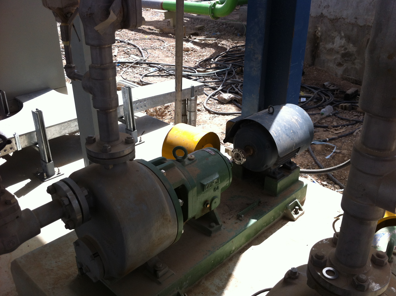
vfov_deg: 39.6
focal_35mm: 36
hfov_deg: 51.4
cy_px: 150
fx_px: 411
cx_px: 203
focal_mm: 3.85
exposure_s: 1/591
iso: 80
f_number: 2.8
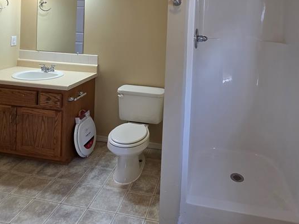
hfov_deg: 68.8
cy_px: 24
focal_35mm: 25
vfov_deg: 49.2
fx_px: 216
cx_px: 178
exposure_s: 1/120
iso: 200
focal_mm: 2.2
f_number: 1.9
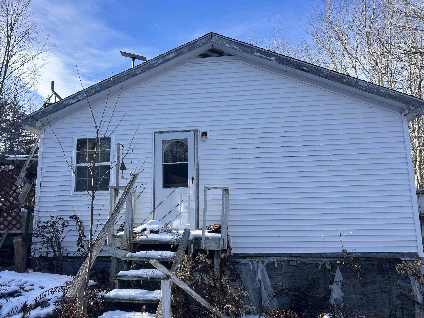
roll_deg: +0.6
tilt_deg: +11.8
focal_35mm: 26
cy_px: 159
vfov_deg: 53.1
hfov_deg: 67.3
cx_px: 212
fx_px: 318
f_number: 1.5
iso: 50
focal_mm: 5.7
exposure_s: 1/1808
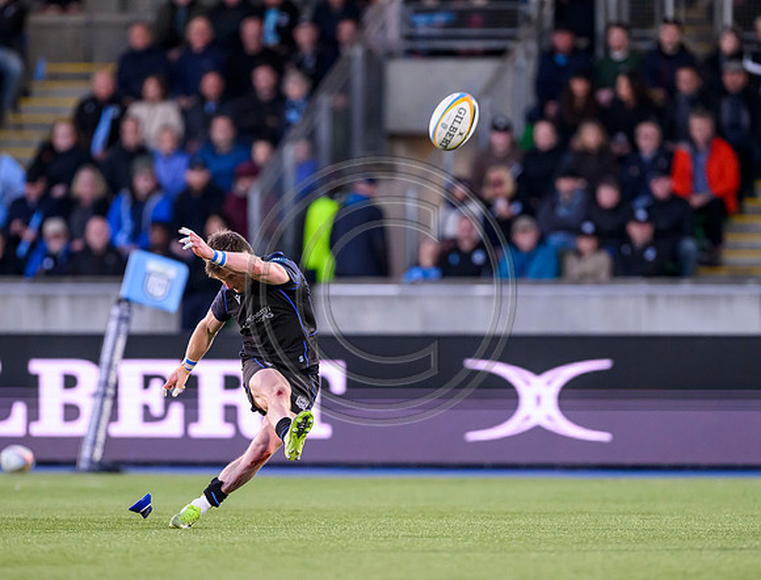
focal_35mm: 519
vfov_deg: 2.9
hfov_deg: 3.8
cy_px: 297
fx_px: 11469
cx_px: 368
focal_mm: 400
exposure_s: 1/2000
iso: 4000
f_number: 3.5
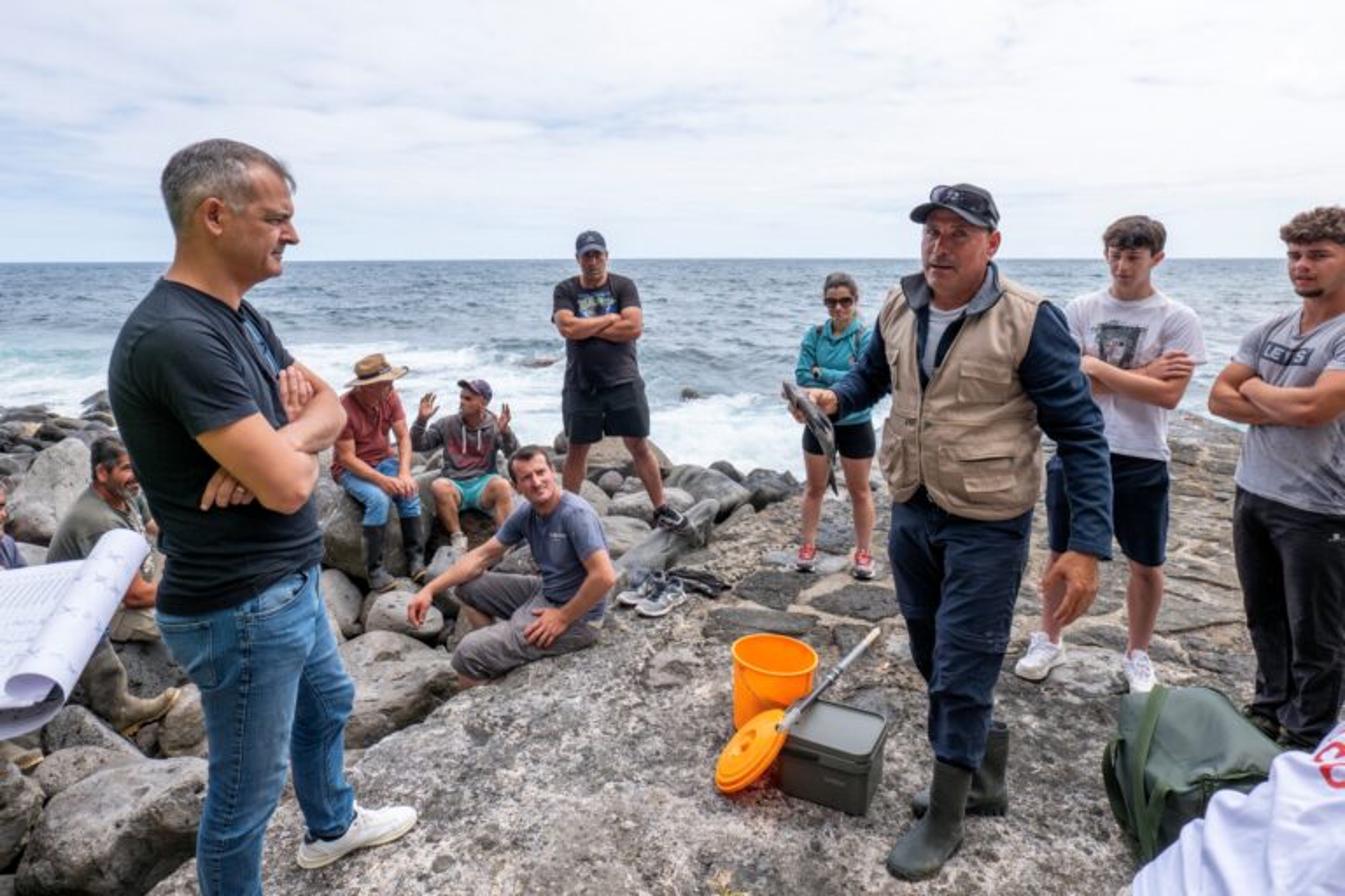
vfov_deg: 61.9
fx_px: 747
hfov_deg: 84.0
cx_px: 672
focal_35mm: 20
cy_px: 448
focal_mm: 20
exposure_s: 1/400
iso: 200
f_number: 8
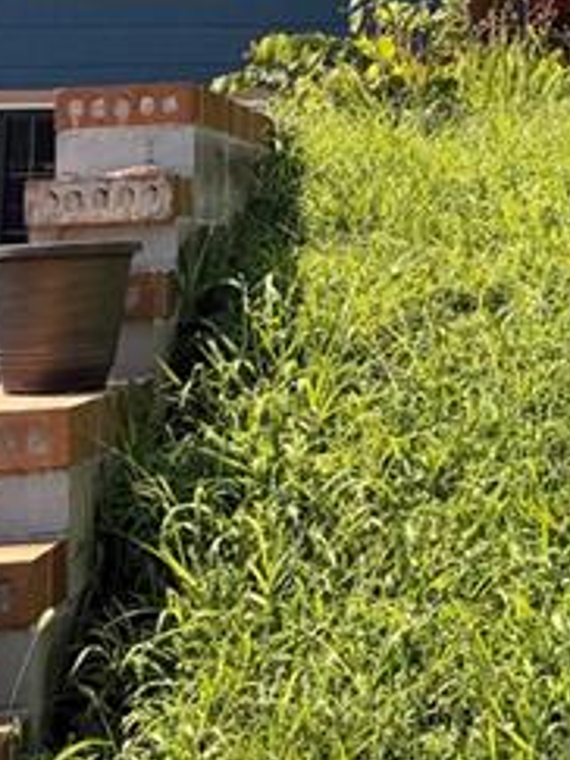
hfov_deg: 18.4
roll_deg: +0.8
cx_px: 680
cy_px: -34
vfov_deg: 24.3
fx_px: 1670
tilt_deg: +9.0
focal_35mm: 76
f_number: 1.78
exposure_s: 1/2299
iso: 80
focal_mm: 6.76
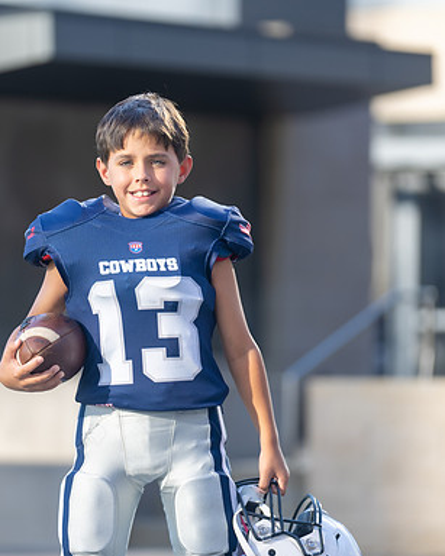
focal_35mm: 242
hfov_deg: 6.4
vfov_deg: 8.0
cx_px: 177
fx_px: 3986
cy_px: 279
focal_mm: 164
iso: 100
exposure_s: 1/500
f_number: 2.8
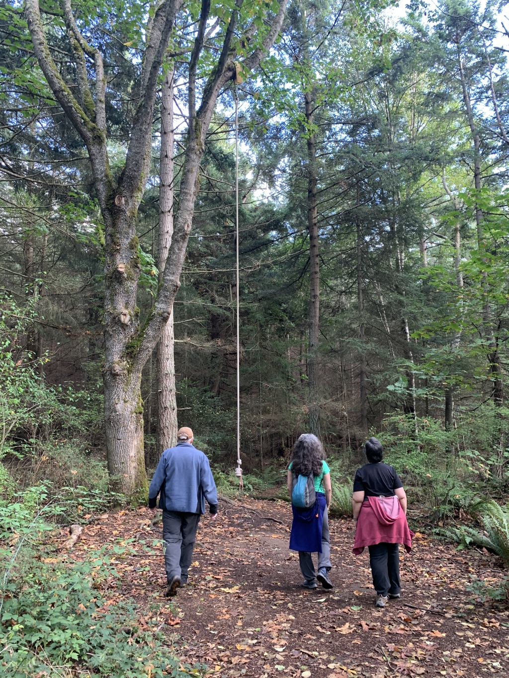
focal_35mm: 26
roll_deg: +0.9
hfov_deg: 53.1
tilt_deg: +14.7
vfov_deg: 67.3
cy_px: 339
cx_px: 254
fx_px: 510
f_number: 1.8
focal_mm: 4.25
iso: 125
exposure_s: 1/60
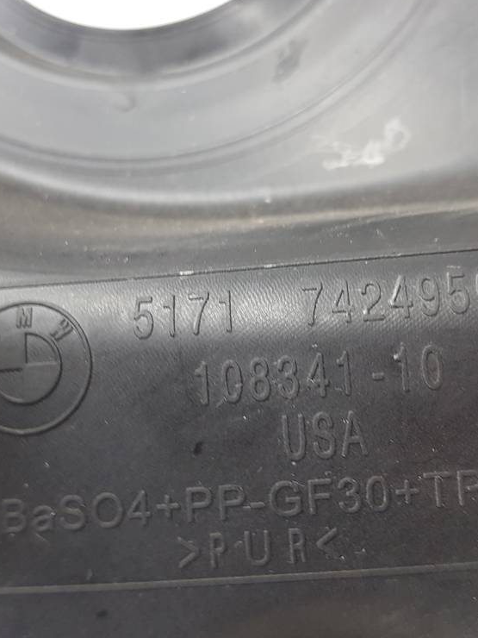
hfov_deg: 39.7
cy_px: 321
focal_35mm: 36
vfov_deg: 51.4
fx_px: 663
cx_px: 236
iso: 160
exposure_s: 1/50
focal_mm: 4.2
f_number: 1.7
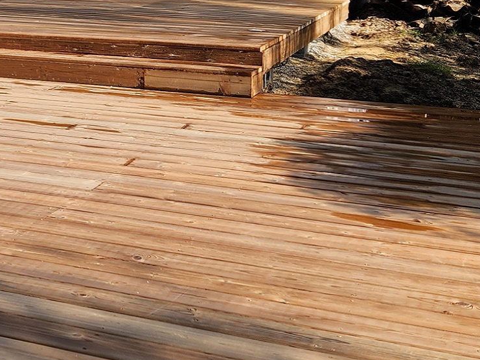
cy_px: -84
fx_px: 818
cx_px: -115
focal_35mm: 59
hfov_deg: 28.0
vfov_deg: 22.6
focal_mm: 5.4
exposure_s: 1/952
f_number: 1.8
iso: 20
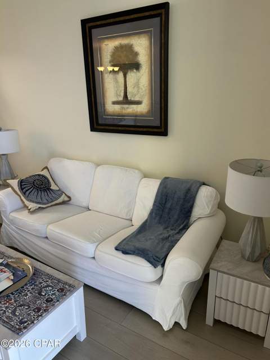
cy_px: 180
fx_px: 270
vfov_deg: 67.3
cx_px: 135
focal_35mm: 26
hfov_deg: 53.1
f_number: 1.5
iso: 80
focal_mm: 5.7
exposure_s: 1/120
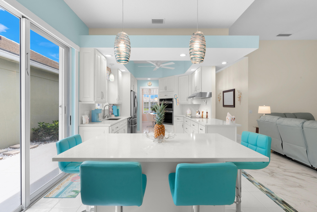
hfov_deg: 96.7
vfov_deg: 73.7
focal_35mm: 16
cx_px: 158
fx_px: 141
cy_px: 106
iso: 500
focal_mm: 16
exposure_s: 1/6
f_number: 11
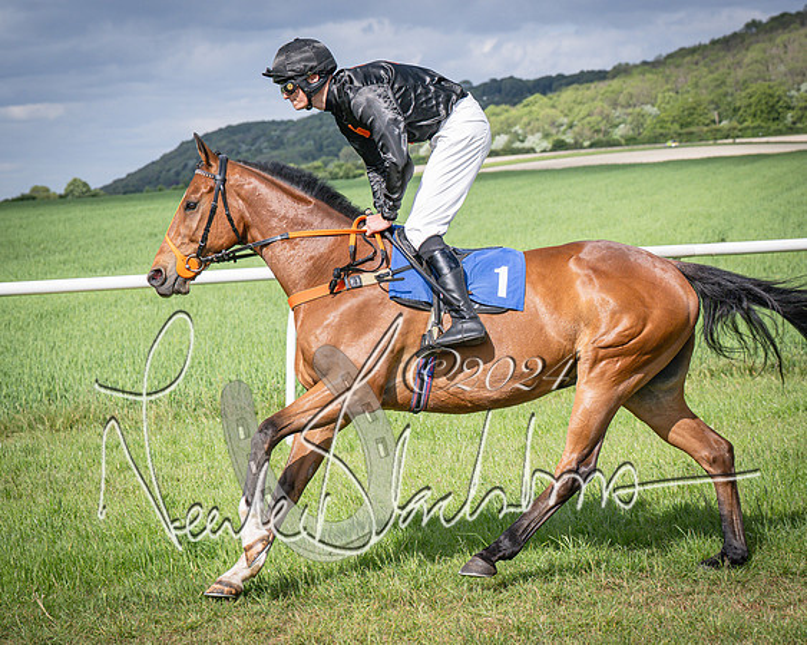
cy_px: 325
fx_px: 2843
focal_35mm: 119
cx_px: 319
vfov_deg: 12.9
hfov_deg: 16.1
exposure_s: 1/2500
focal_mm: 70
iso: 400
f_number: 5
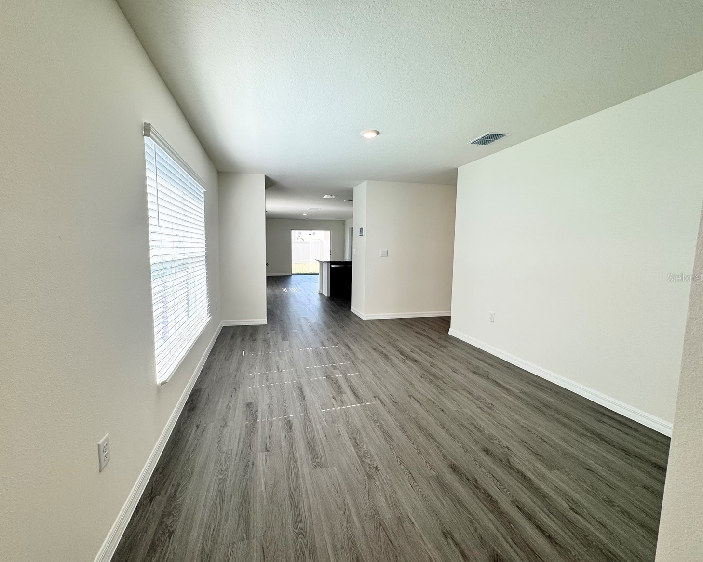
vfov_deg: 84.0
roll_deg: -0.3
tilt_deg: -5.7
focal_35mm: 15
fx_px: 312
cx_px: 327
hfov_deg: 96.7
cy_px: 277
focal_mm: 2.22
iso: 40
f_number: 2.2
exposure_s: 1/120
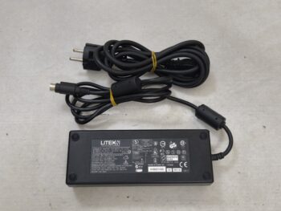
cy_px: 106
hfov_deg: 52.6
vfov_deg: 40.7
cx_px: 140
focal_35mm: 35
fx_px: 284
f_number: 1.6
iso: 500
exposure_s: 1/50
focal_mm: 6.57
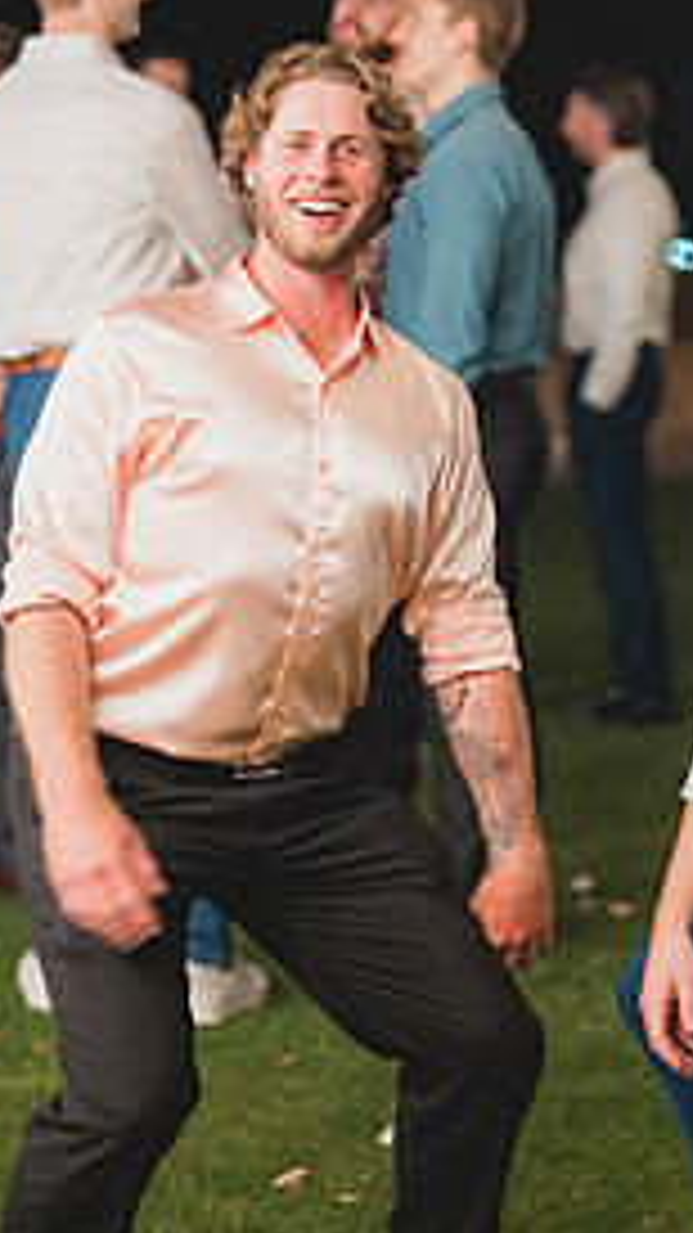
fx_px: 3628
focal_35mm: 111
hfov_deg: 10.9
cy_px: 569
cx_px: 544
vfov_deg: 19.3
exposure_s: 1/200
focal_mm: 50
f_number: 1.2
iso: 1600
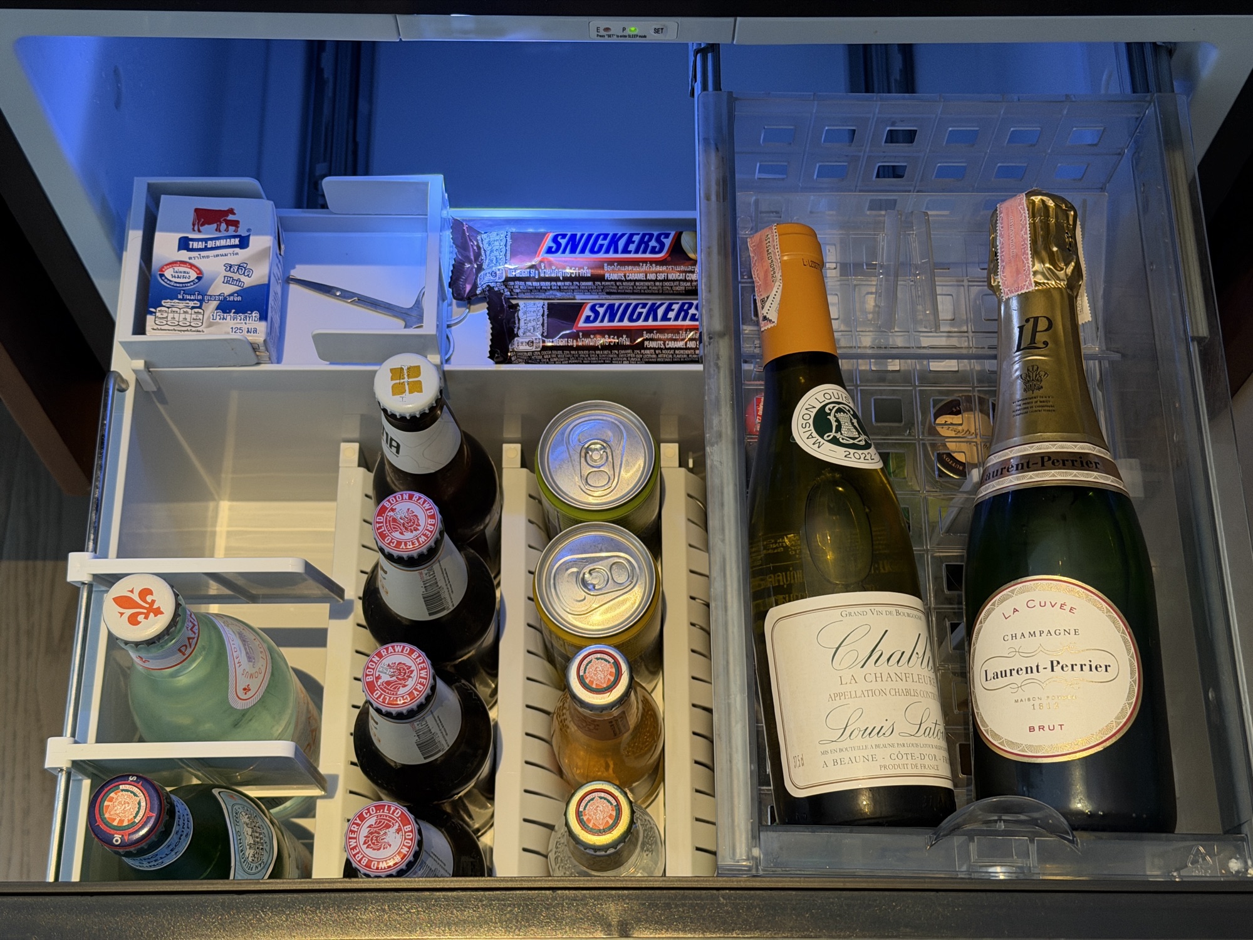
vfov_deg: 30.3
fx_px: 1737
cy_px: 470
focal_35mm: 48
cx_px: 626
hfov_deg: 39.7
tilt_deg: -65.8
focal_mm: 6.76
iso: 250
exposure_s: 1/43
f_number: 1.78
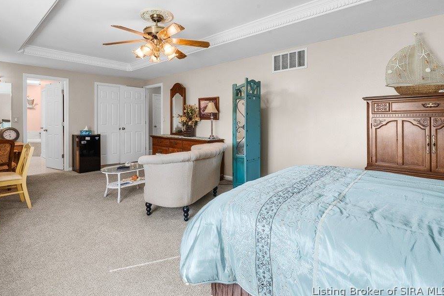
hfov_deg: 86.5
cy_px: 123
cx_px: 196
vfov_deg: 64.2
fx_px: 234
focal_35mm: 19
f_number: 11
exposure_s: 1/8
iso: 800
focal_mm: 16
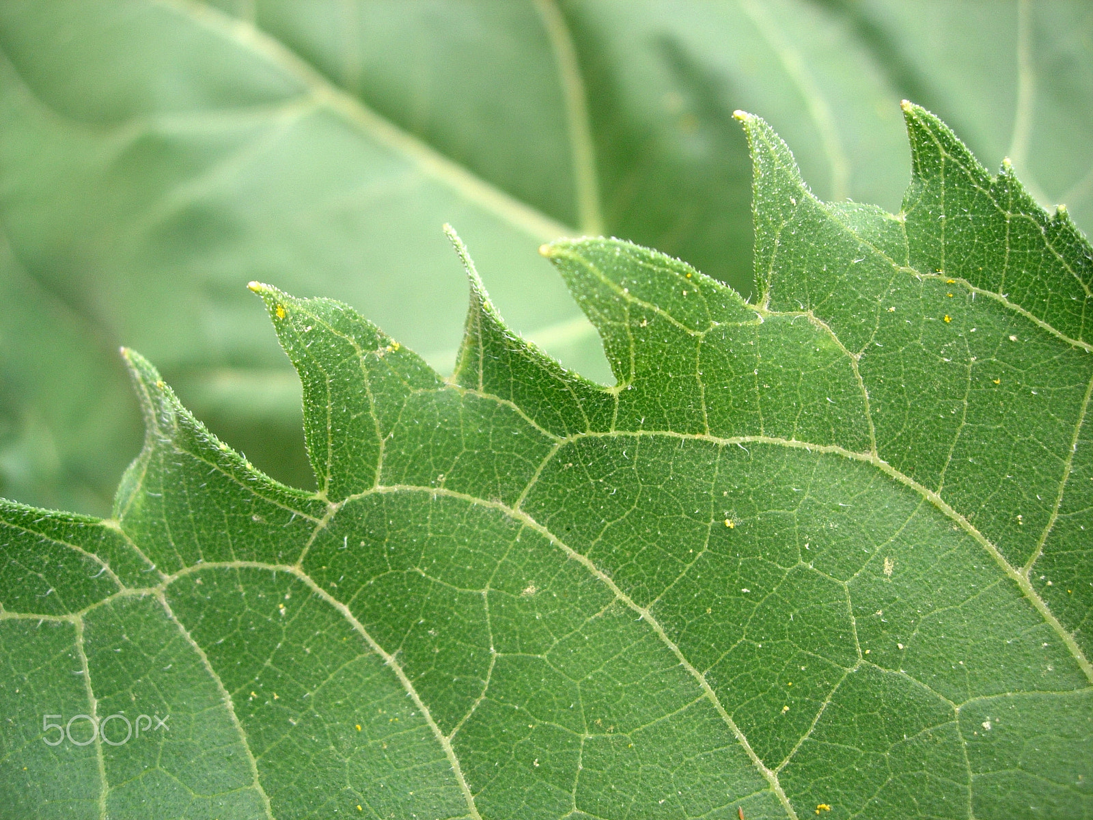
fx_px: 1200
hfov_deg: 49.0
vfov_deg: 37.7
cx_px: 546
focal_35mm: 38
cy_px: 410
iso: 64
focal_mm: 7.8
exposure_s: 1/256
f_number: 2.8
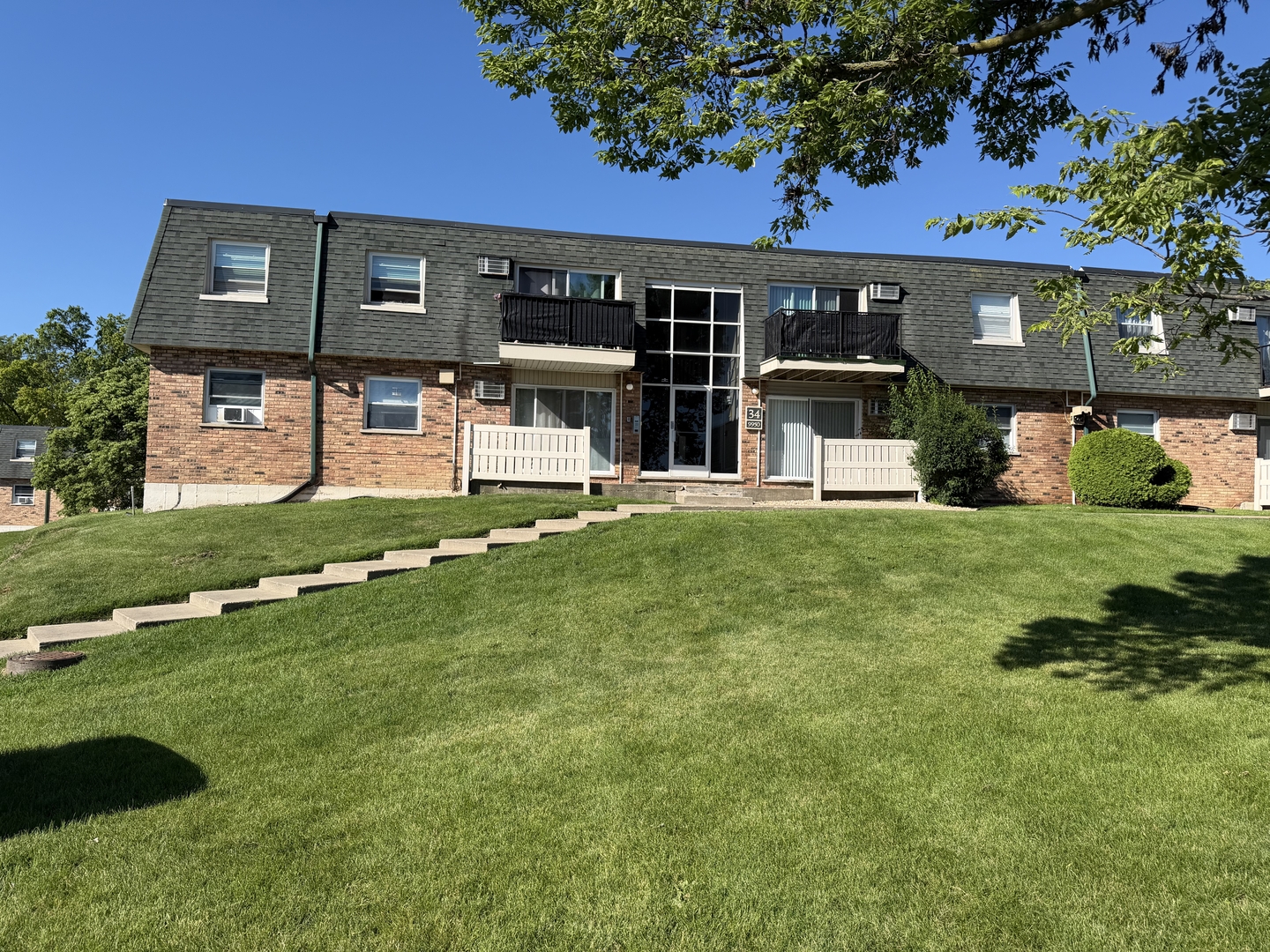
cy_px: 476
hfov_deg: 71.6
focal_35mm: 24
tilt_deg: +2.4
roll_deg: -1.3
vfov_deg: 56.8
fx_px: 881
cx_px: 635
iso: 80
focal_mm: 6.76
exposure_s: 1/3584
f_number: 1.78
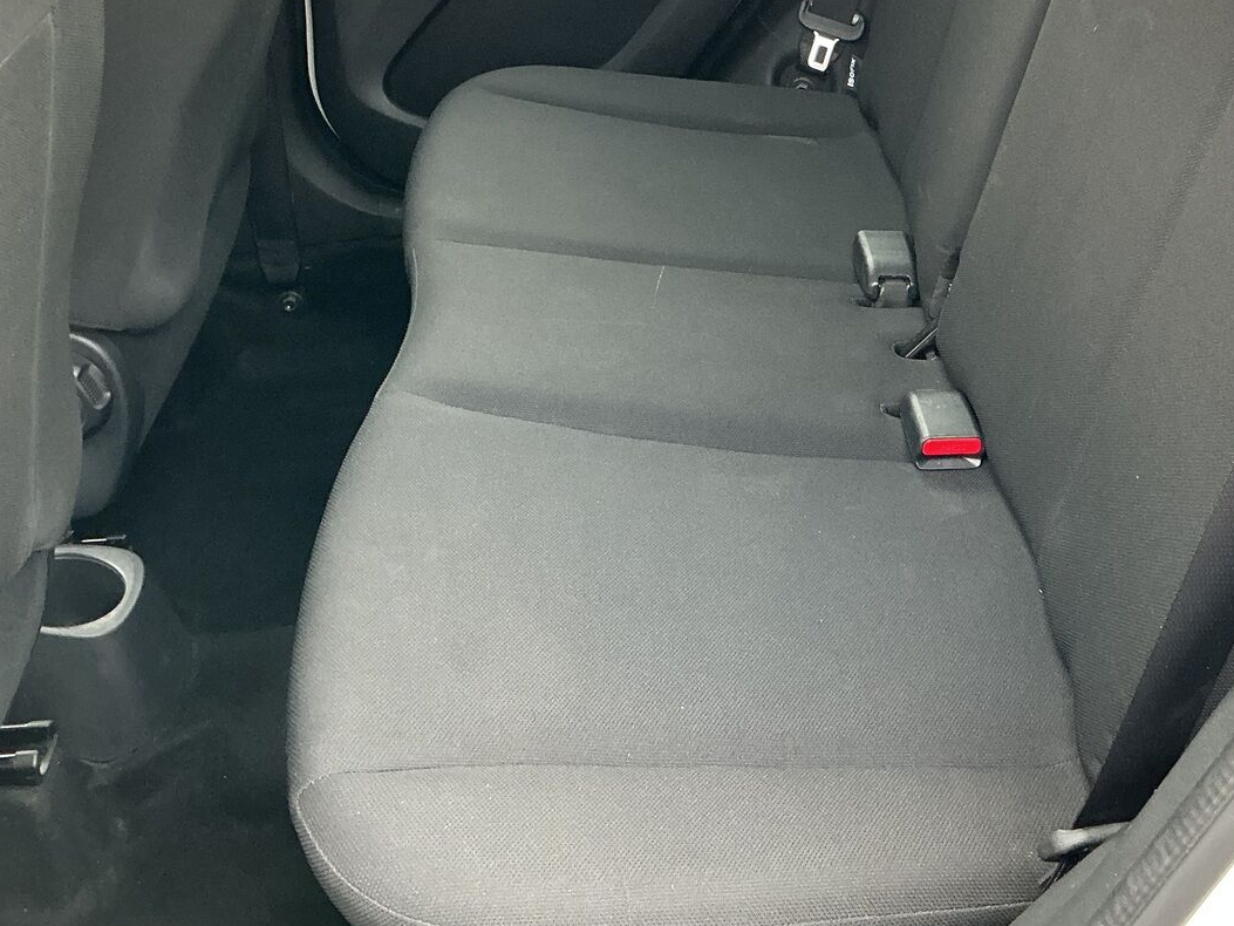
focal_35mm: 47
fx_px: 1676
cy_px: 248
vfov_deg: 30.4
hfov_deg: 39.8
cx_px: 844
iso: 100
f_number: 1.8
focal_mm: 3
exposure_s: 1/60
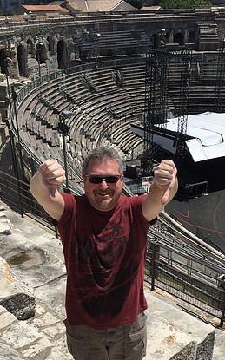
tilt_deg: -28.5
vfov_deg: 45.5
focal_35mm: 43
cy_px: 240
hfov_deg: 29.8
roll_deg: +3.3
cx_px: 106
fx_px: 422
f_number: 2.2
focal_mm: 4.15
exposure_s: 1/3300
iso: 32
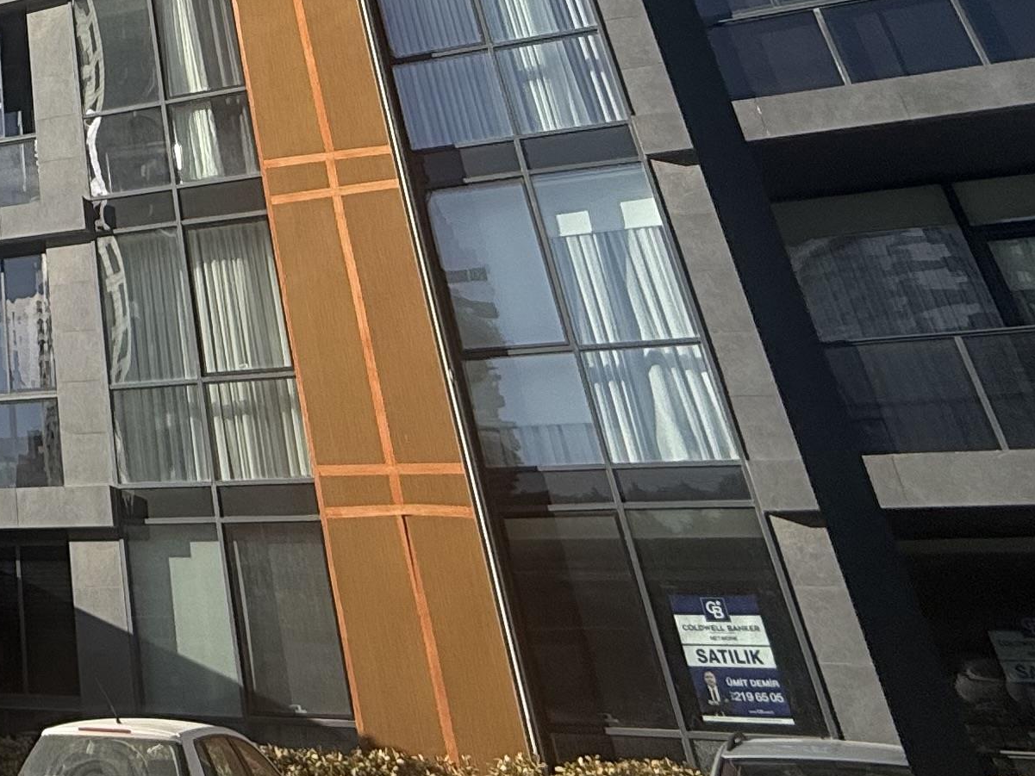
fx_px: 1405
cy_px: -232
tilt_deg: +35.3
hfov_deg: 32.4
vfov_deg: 26.3
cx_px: -245
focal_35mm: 47
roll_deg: -3.0
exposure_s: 1/1285
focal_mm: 2.22
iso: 50
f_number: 2.2
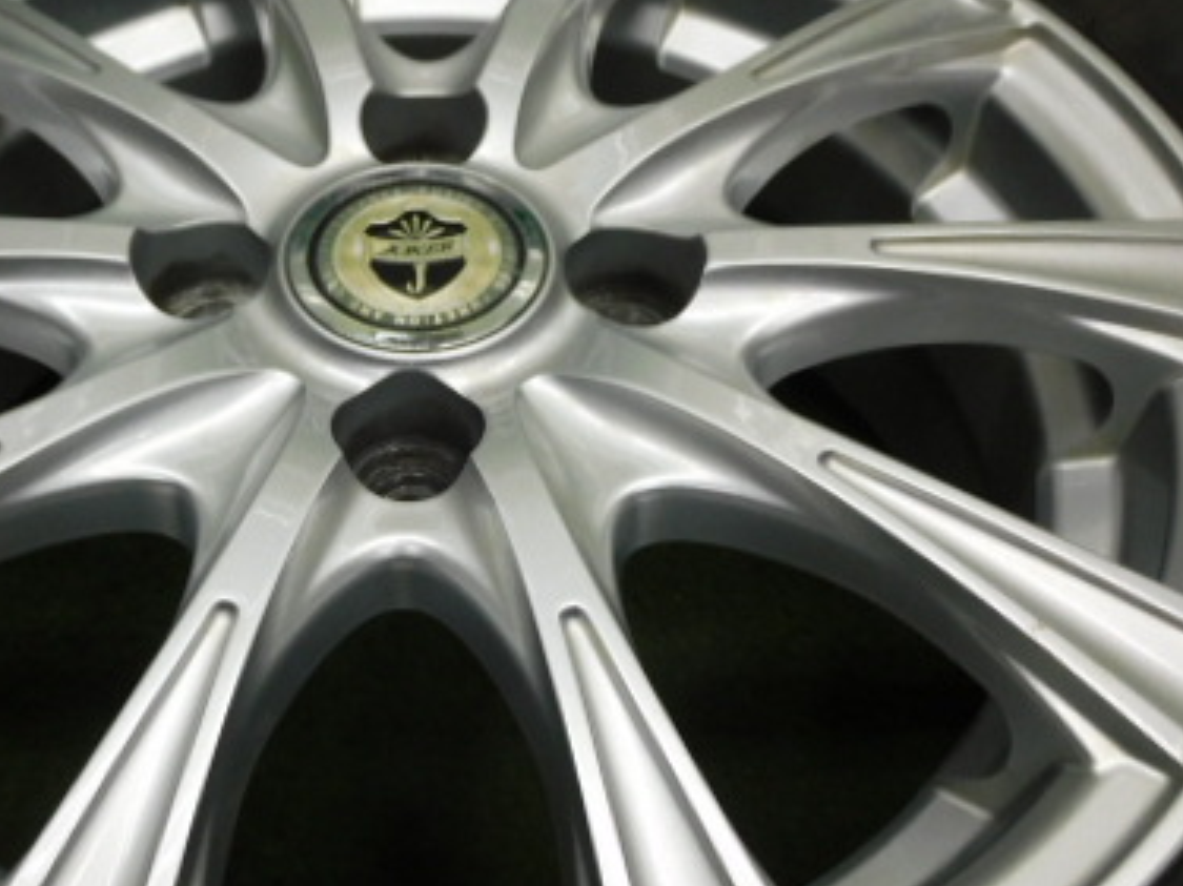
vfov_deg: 35.1
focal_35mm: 41
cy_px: 489
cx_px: 413
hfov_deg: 45.2
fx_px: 1401
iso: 140
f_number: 3.3
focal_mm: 4.3
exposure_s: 1/30
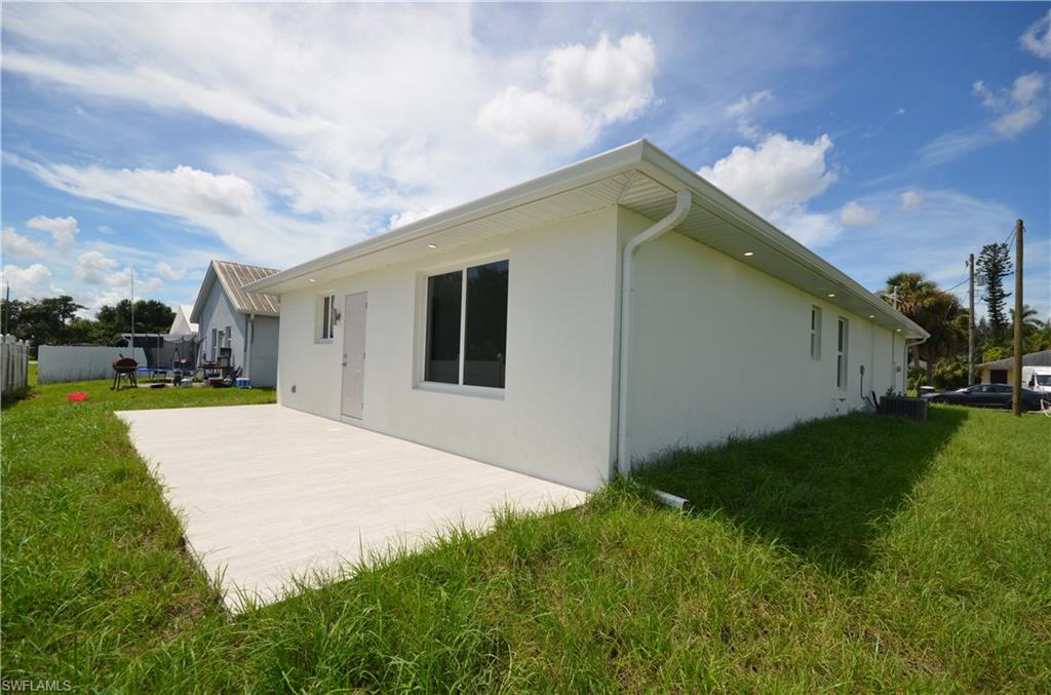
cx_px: 526
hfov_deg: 100.5
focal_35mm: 15
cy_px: 348
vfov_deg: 77.0
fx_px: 437
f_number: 10
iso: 100
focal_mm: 10
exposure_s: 1/250
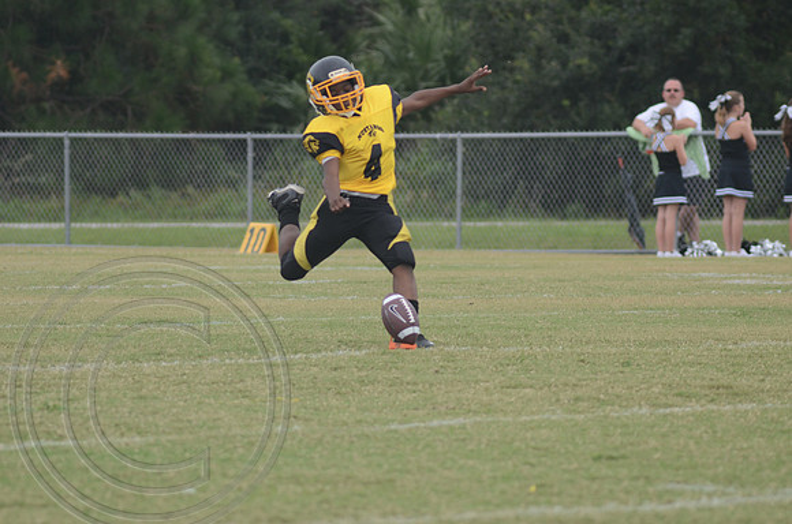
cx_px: 396
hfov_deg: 5.7
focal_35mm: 360
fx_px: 7903
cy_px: 262
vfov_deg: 3.8
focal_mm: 240
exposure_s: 1/640
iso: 400
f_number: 5.6
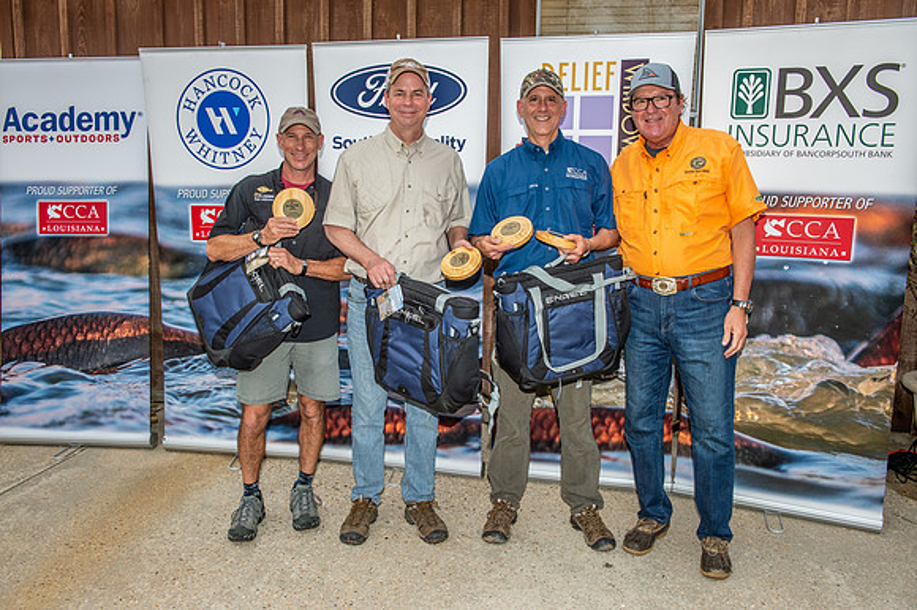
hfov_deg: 60.3
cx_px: 458
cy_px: 305
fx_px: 789
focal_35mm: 31
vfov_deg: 42.3
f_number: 6.3
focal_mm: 31
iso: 160
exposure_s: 1/200
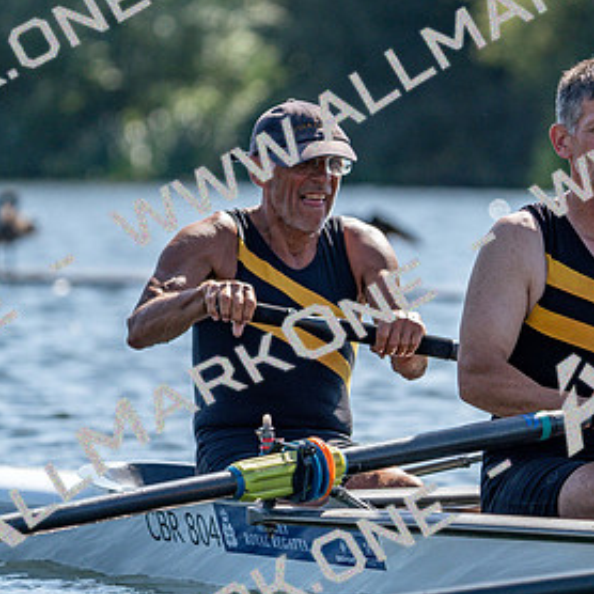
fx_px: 10173
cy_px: 253
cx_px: 374
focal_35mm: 524
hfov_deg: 3.3
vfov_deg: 3.3
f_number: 5.6
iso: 400
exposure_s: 1/2000
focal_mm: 295
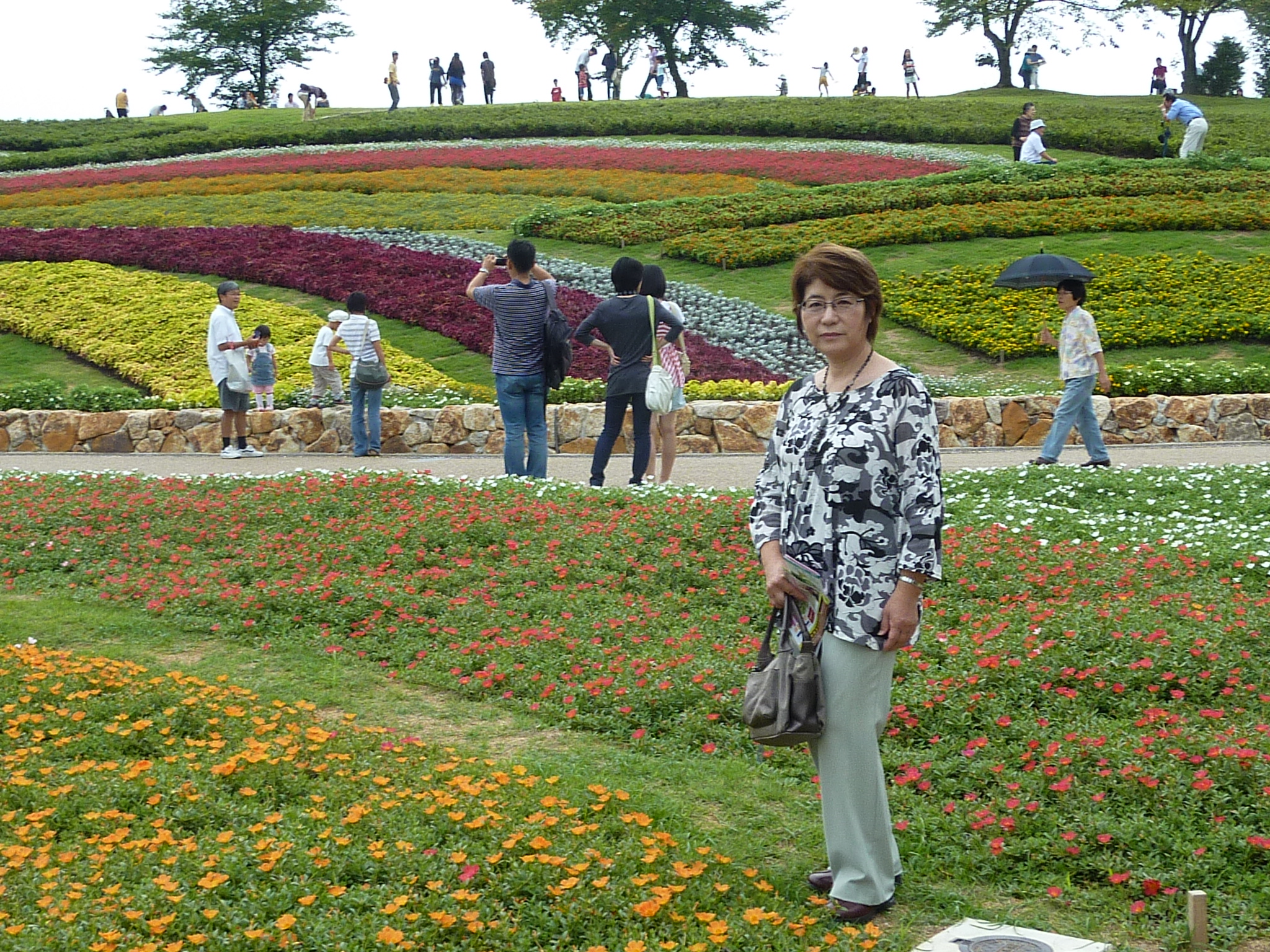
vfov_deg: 26.6
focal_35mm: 55
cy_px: 476
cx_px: 635
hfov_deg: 34.9
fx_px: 2018
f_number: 4
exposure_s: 1/250
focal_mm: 5
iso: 80
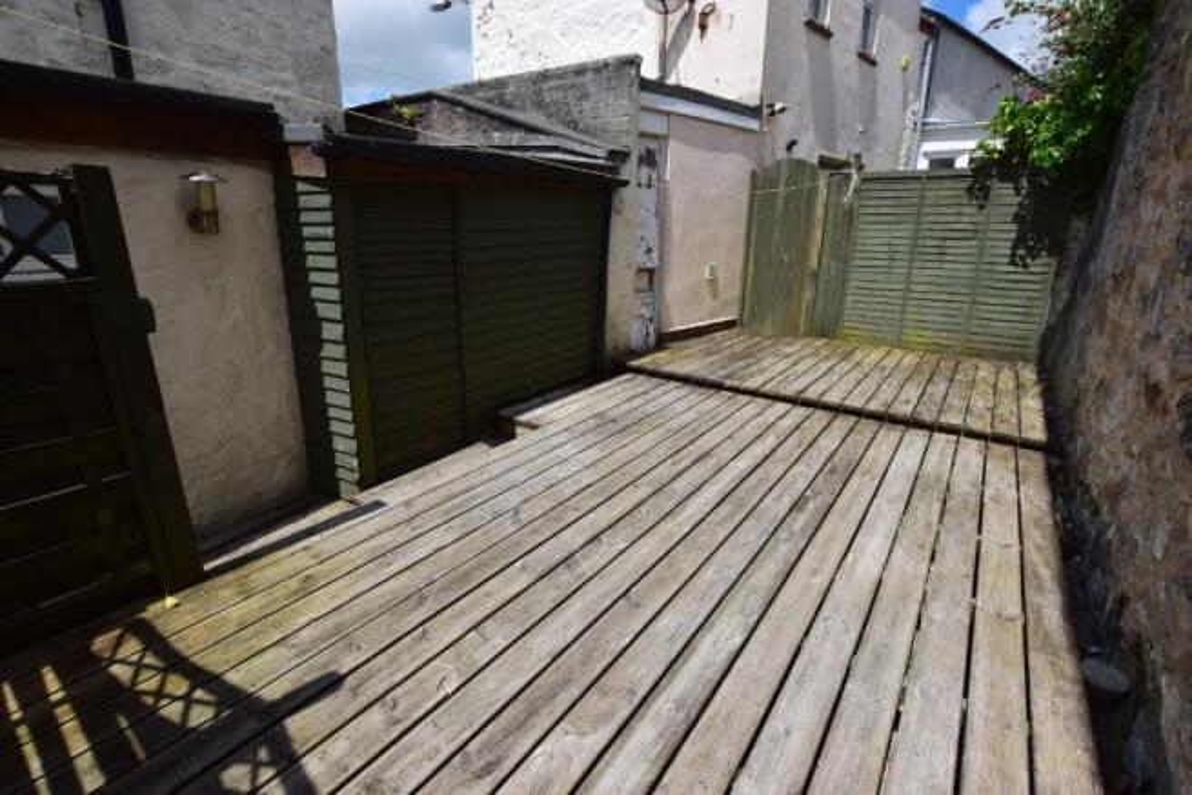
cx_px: 596
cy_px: 398
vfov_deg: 72.1
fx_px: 546
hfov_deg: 95.0
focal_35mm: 16
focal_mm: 11
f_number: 11
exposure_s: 1/400
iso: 400
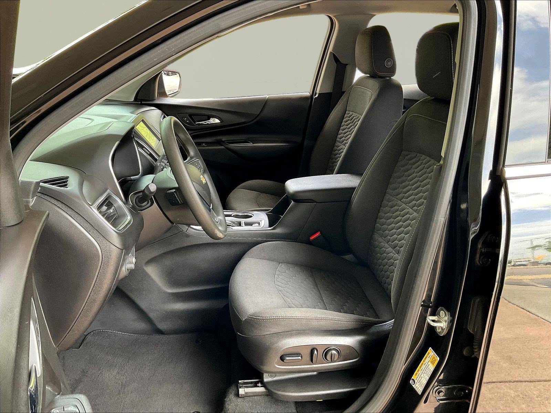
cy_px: 206
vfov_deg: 48.2
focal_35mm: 29
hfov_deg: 61.7
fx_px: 462
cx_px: 276
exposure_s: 1/107
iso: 64
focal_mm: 3
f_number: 1.8
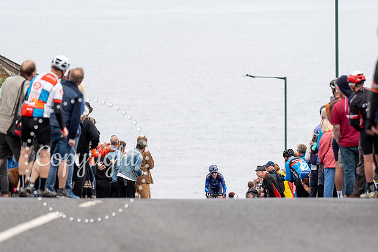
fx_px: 2527
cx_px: 234
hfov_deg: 8.6
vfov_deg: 5.7
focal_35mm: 241
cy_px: 150
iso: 320
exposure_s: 1/1000
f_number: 3.5
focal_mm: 194
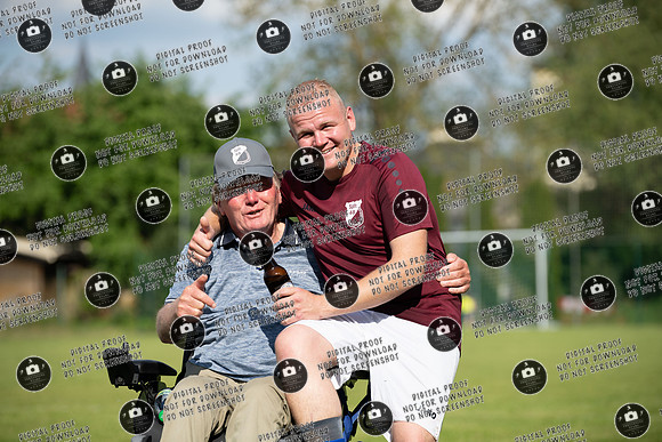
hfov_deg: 14.2
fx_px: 2667
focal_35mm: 145
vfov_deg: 9.5
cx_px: 331
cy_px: 221
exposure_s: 1/1600
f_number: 3.5
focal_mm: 145
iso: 125
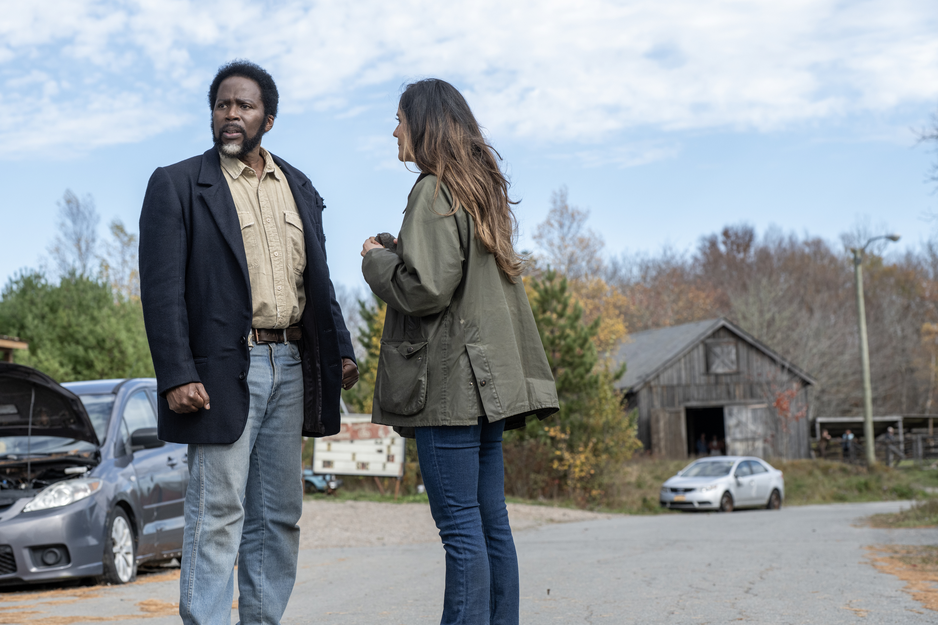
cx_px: 469
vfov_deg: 17.1
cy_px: 312
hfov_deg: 25.4
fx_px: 2084
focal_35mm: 80
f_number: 5.6
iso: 500
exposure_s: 1/640
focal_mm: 80
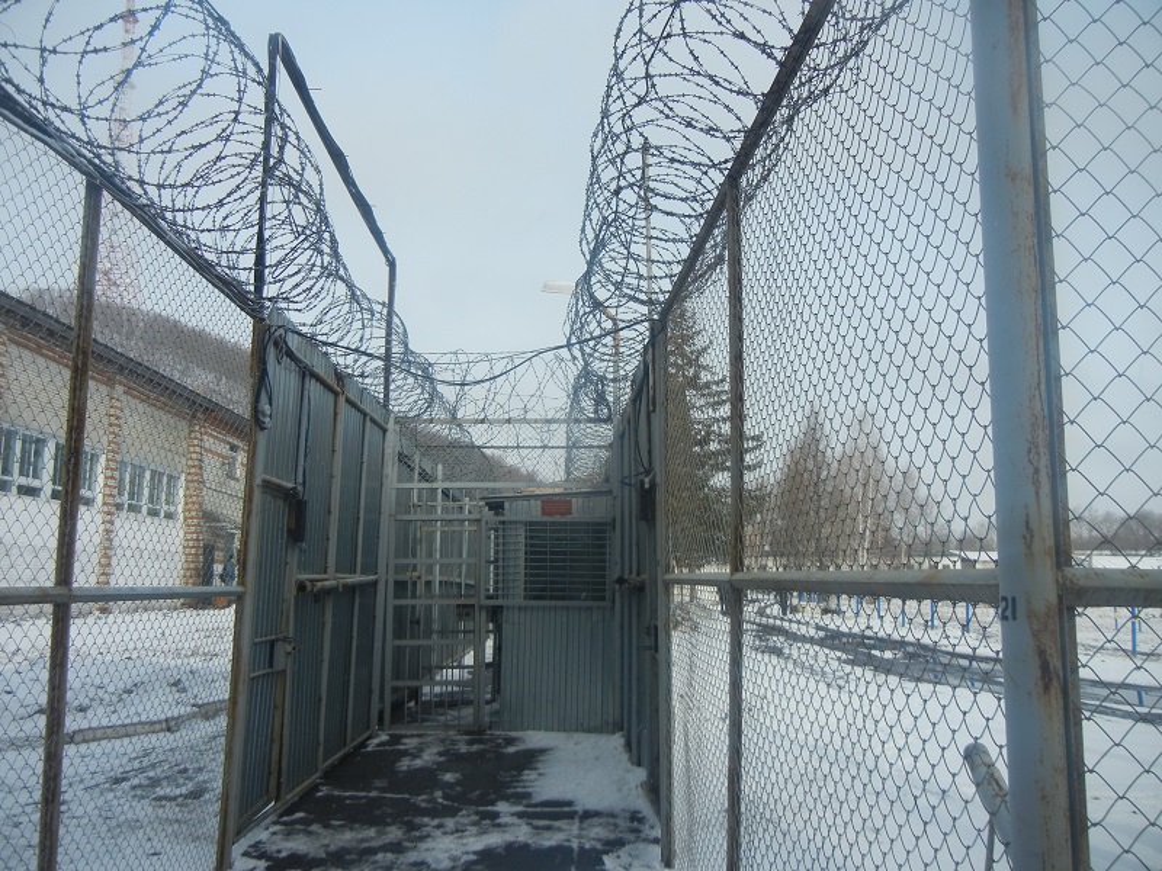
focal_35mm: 30
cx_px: 581
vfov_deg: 46.8
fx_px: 1007
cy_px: 436
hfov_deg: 60.0
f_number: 7
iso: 160
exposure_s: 1/424
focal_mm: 5.4
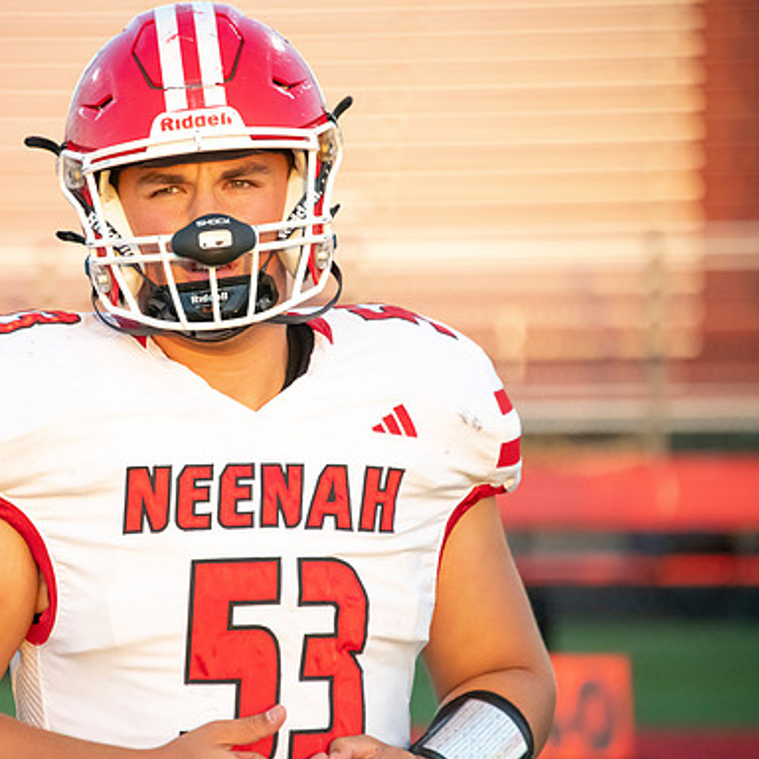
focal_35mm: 385
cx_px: 198
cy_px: 379
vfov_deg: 4.6
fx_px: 9551
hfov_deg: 4.5
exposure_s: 1/2500
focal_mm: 300
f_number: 5.6
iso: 4000
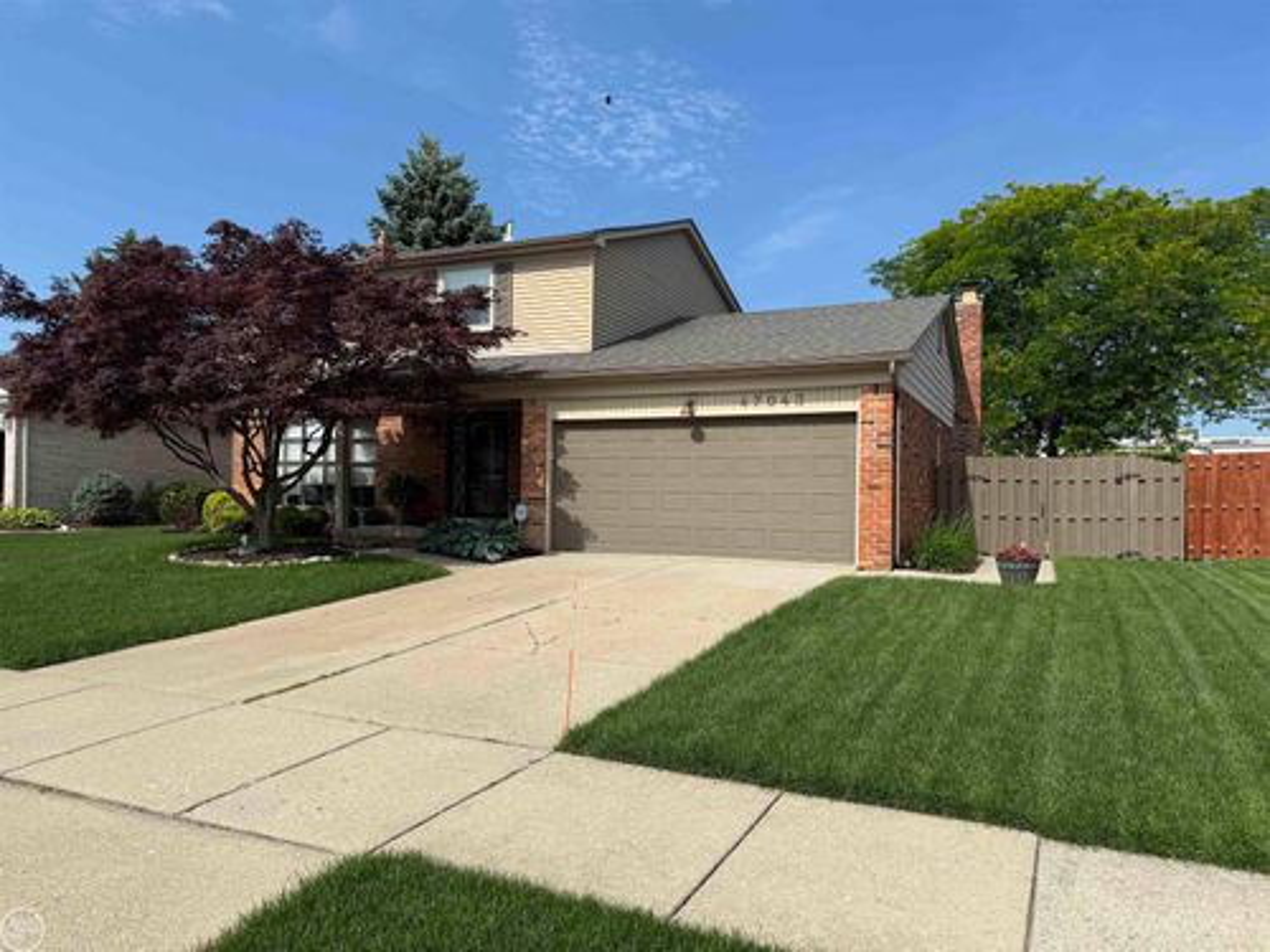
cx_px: 635
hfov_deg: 71.6
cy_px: 476
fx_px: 881
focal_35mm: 24
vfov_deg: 56.8
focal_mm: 6.76
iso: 80
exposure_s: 1/5319
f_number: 1.78
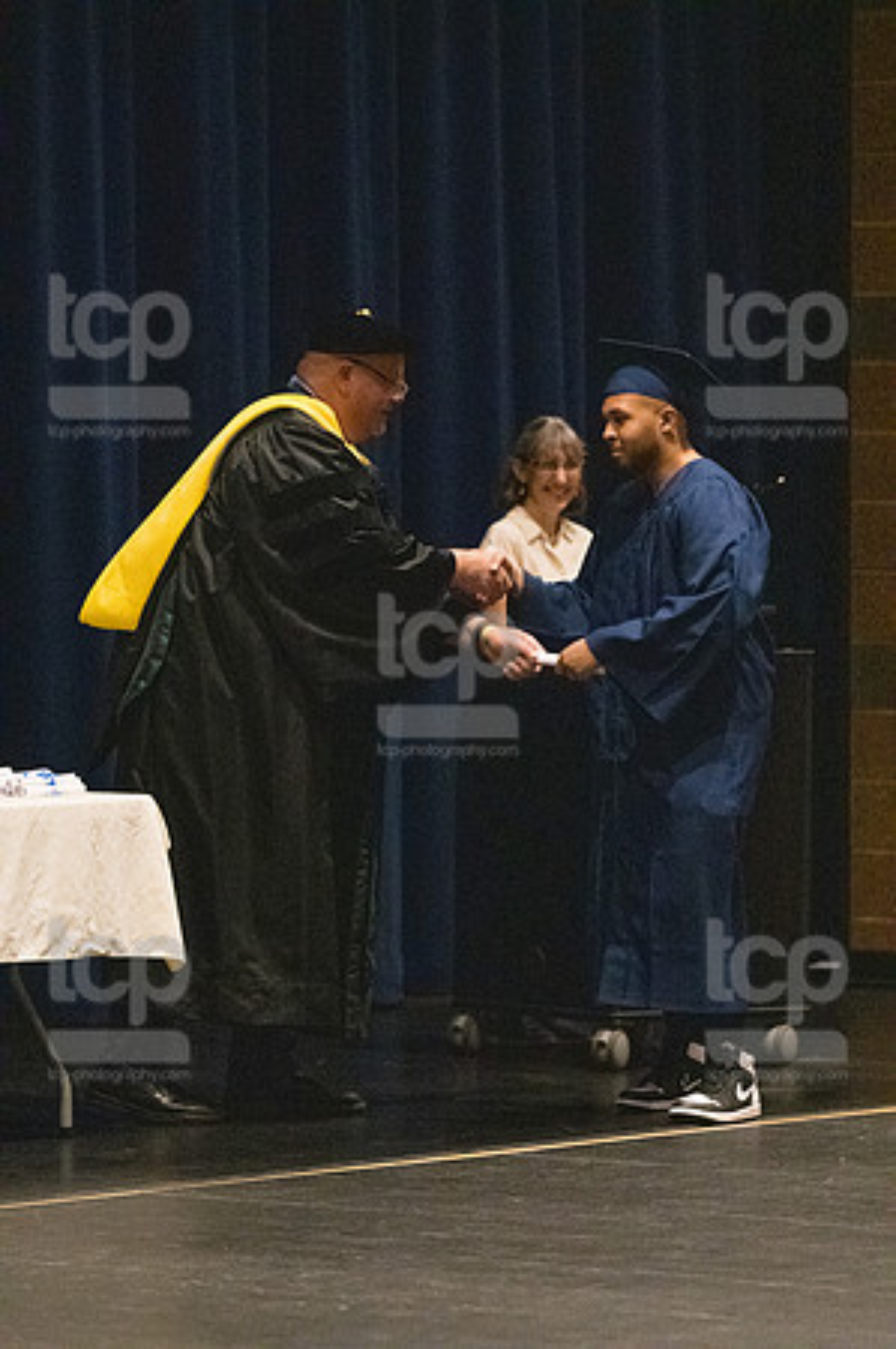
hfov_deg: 6.8
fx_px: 7558
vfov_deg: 10.2
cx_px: 448
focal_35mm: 202
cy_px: 674
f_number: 3.2
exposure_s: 1/400
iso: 10000
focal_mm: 135
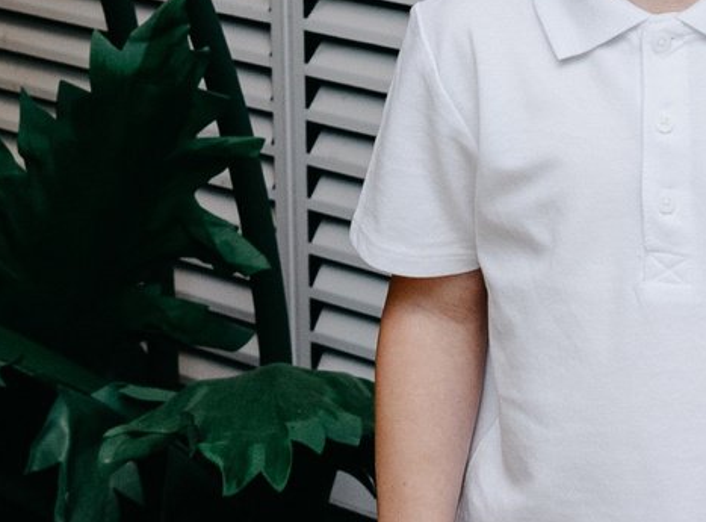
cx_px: 245
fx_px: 3733
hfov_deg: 10.8
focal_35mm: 184
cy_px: -148
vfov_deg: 7.9
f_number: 4
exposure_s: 1/160
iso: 320
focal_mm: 31
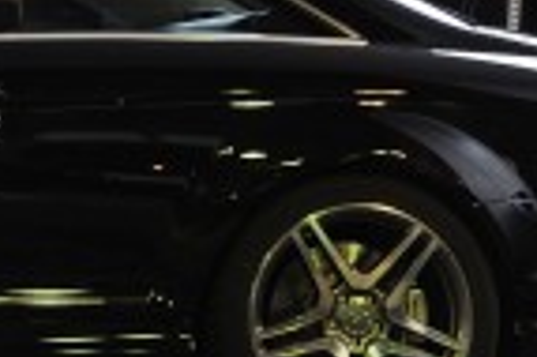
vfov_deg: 7.4
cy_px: 126
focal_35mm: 184
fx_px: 2742
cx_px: -248
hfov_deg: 10.8
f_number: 5.6
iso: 280
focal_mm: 30
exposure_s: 1/30
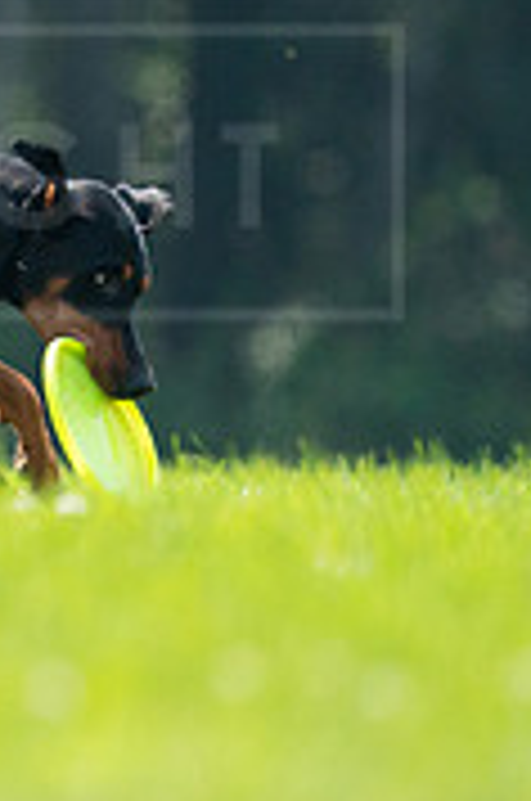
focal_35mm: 2055
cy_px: 249
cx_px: -373
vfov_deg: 1.0
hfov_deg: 0.7
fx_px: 45641
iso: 2500
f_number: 6.3
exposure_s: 1/4000
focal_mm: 600
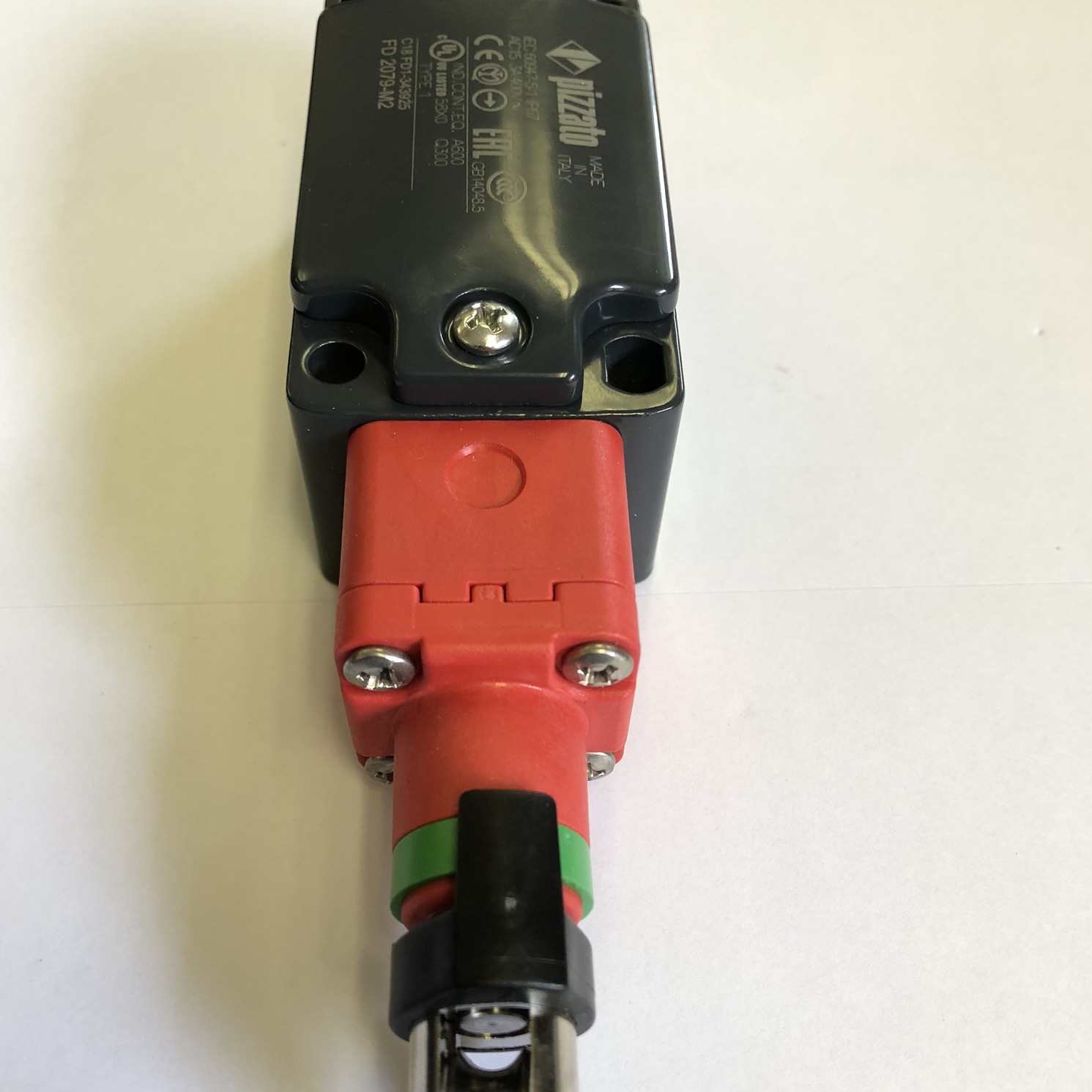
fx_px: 1213
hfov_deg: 48.4
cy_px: 671
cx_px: 539
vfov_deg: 48.1
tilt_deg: -58.4
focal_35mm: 34
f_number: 1.8
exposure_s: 1/25
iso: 32
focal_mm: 3.99
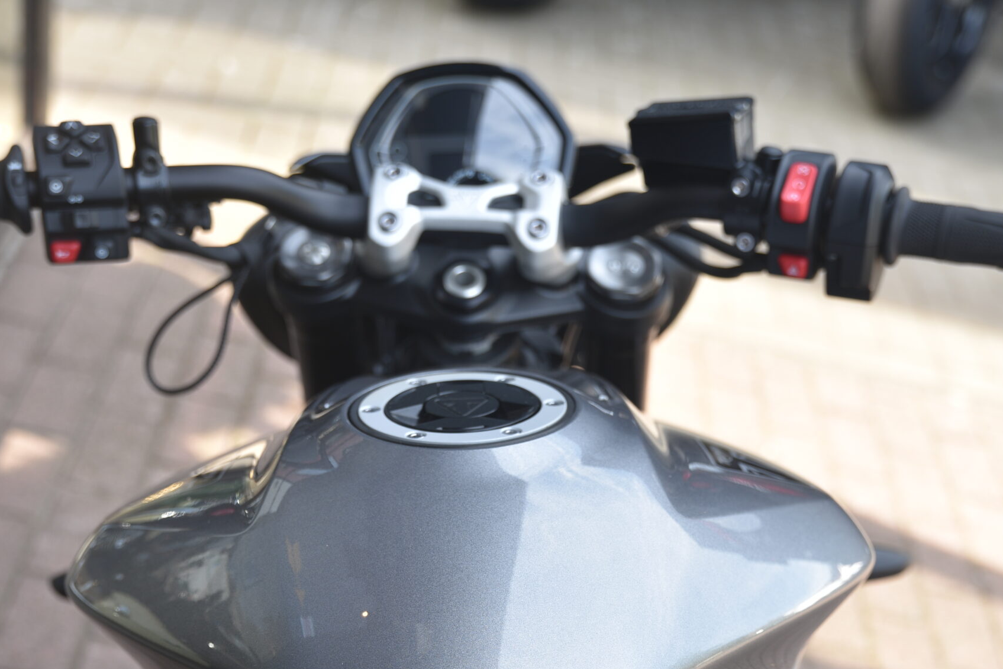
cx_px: 504
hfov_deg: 29.7
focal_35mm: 68
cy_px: 739
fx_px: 1894
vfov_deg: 19.2
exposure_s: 1/60
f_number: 4
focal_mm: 45
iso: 100
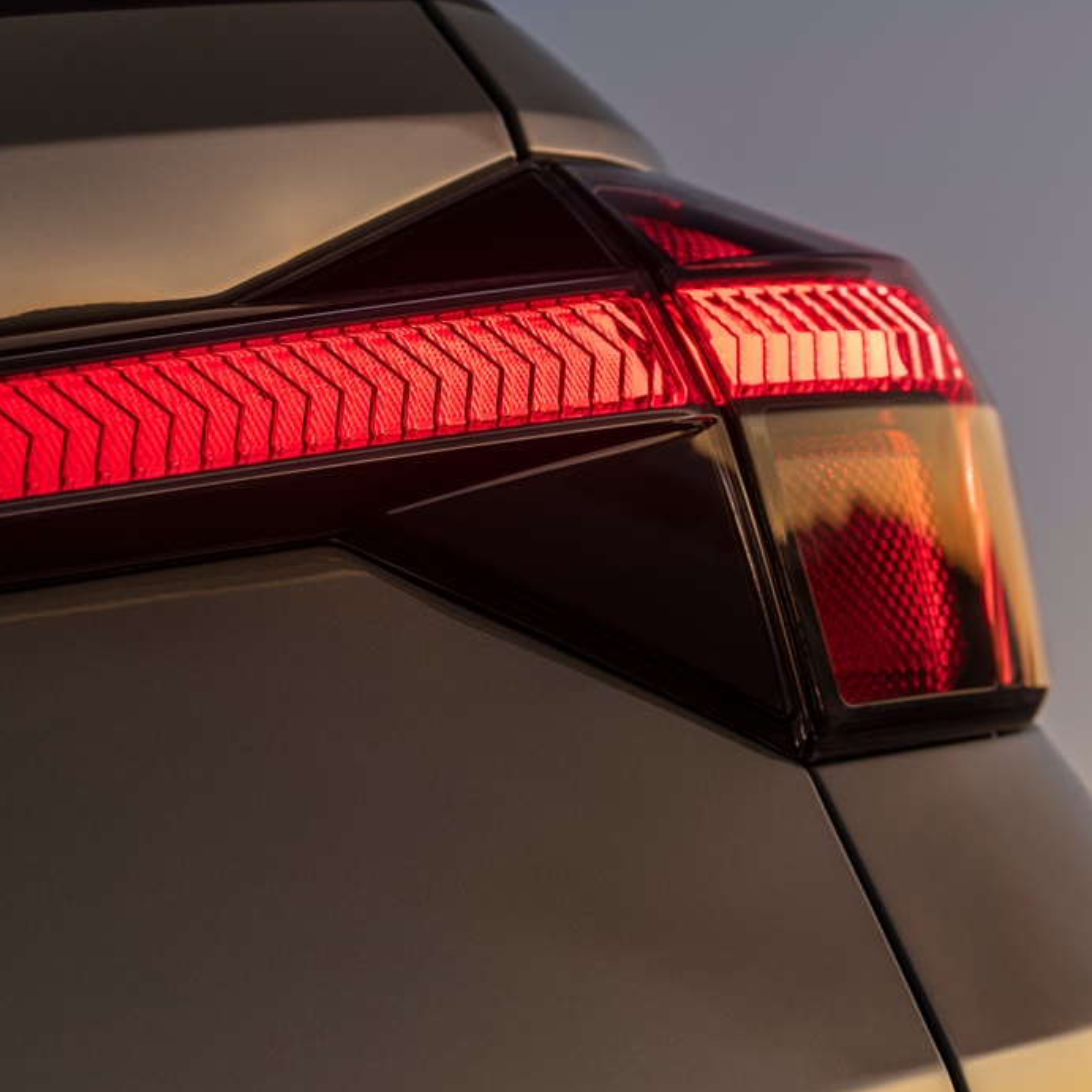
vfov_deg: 10.5
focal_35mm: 166
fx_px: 5925
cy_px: 395
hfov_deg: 10.5
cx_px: 237
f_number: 5
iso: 64
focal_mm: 90
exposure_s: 1/4
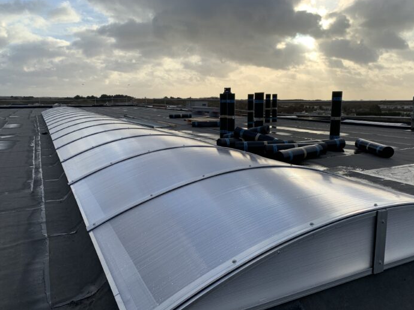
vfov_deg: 48.1
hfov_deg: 61.6
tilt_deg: -10.8
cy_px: 170
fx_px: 347
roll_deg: -0.9
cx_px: 220
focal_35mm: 29
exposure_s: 1/2033
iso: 25
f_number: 1.8
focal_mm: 4.25
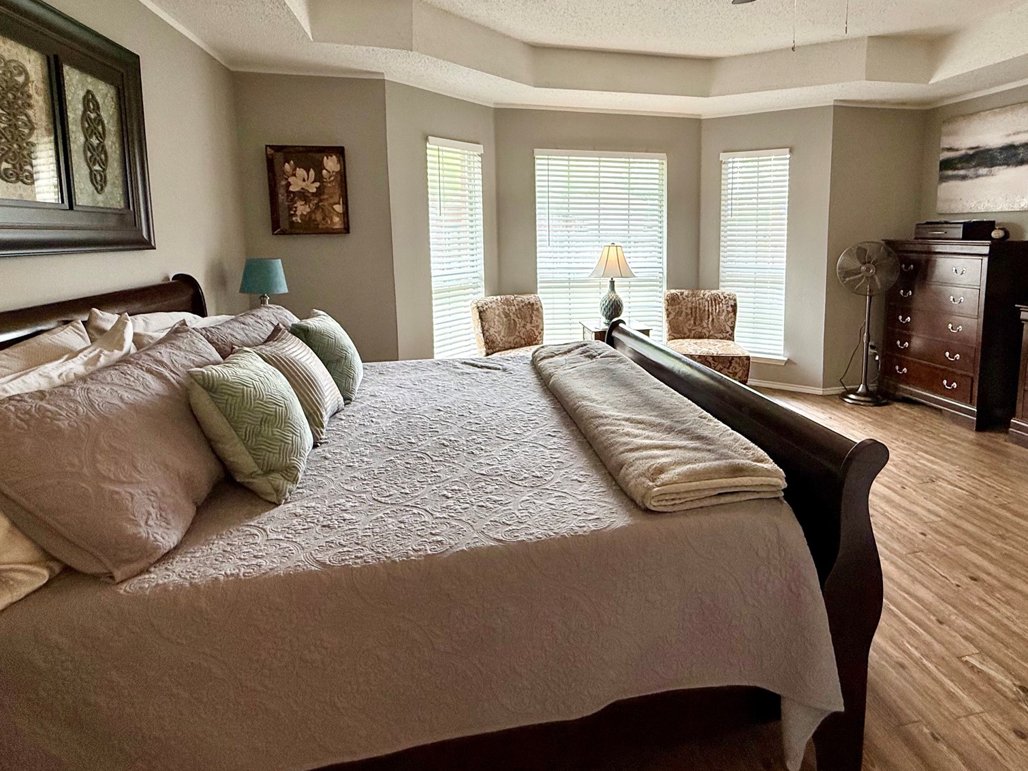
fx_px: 564
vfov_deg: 67.8
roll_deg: +0.2
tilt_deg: -6.2
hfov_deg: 84.3
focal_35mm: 19
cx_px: 578
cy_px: 295
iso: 100
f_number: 2.2
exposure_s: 1/120
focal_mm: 2.22
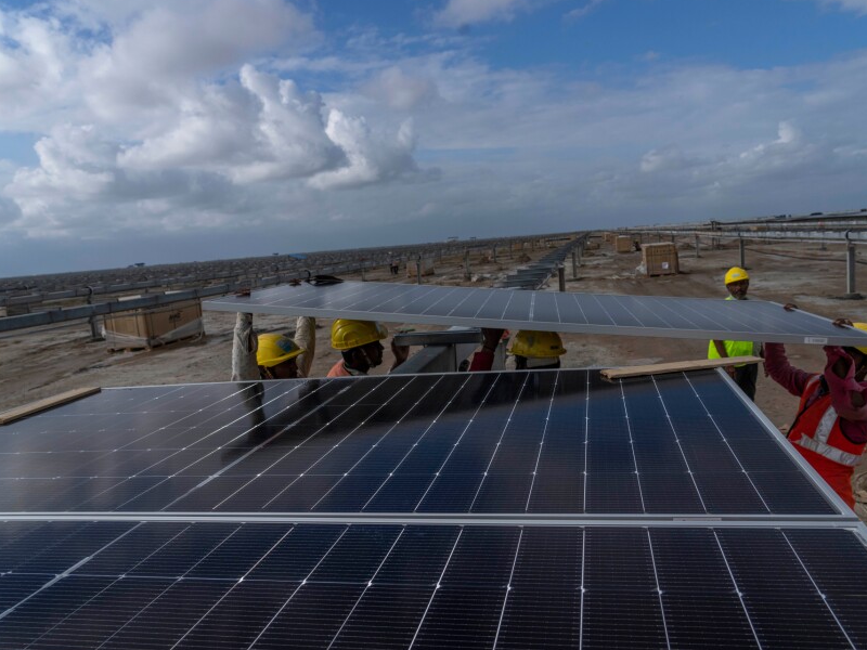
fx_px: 676
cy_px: 322
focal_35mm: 27
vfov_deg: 51.4
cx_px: 467
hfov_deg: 65.2
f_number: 8
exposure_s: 1/2500
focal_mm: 24
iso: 400
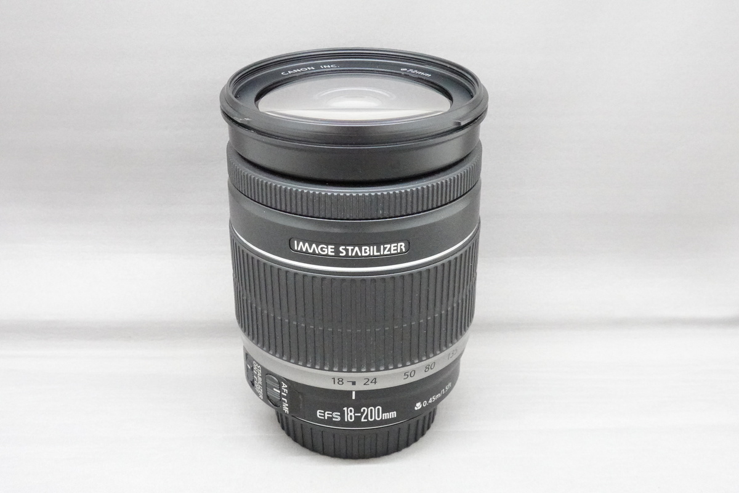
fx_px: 944
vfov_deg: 29.2
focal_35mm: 46
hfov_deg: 42.7
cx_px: 370
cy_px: 246
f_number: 8
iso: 6400
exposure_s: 1/30
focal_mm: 17.19
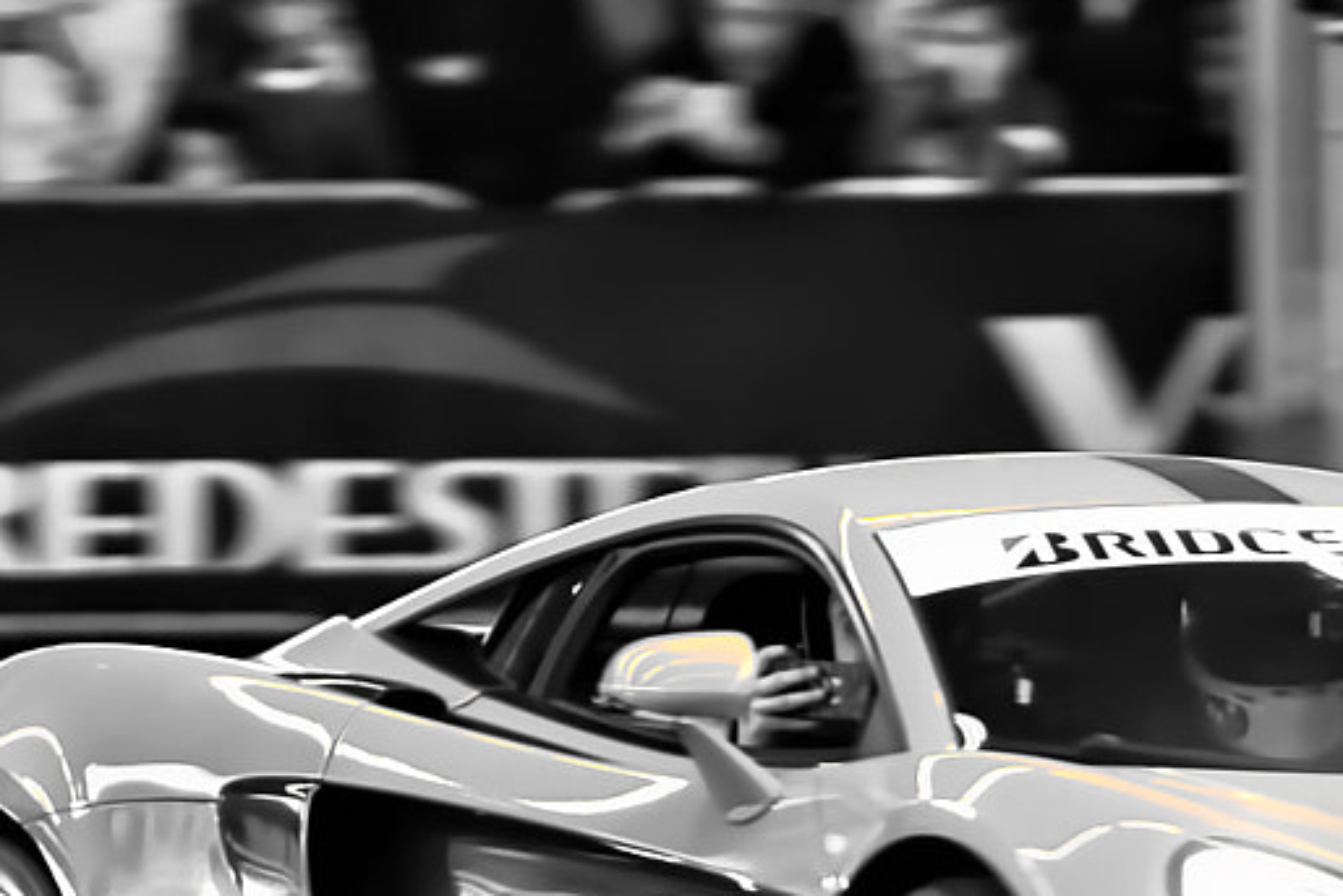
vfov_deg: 2.2
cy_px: 875
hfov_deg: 3.3
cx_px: 1288
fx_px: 23209
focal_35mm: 622
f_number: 2.8
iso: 800
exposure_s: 1/60
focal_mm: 200
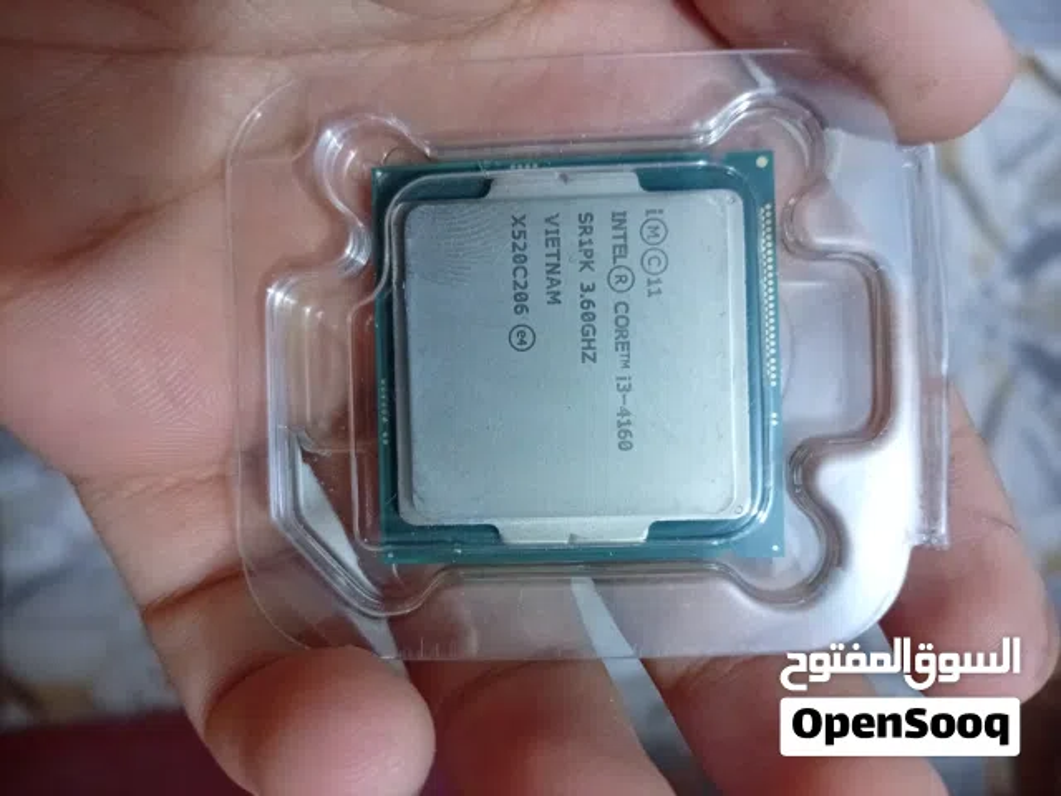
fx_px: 797
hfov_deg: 67.3
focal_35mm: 26
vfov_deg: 53.1
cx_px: 530
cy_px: 398
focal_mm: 4.15
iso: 337
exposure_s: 1/33.3
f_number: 1.8
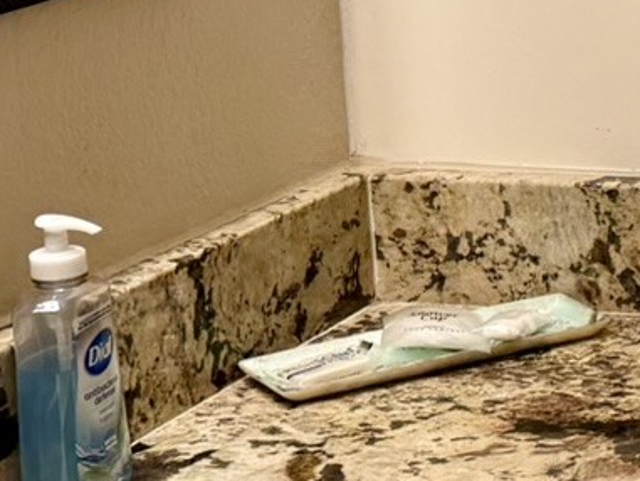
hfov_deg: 13.3
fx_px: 2386
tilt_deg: -11.6
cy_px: 34
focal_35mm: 129
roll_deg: -0.8
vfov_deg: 11.4
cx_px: 1241
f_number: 1.78
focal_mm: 6.76
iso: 100
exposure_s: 1/120
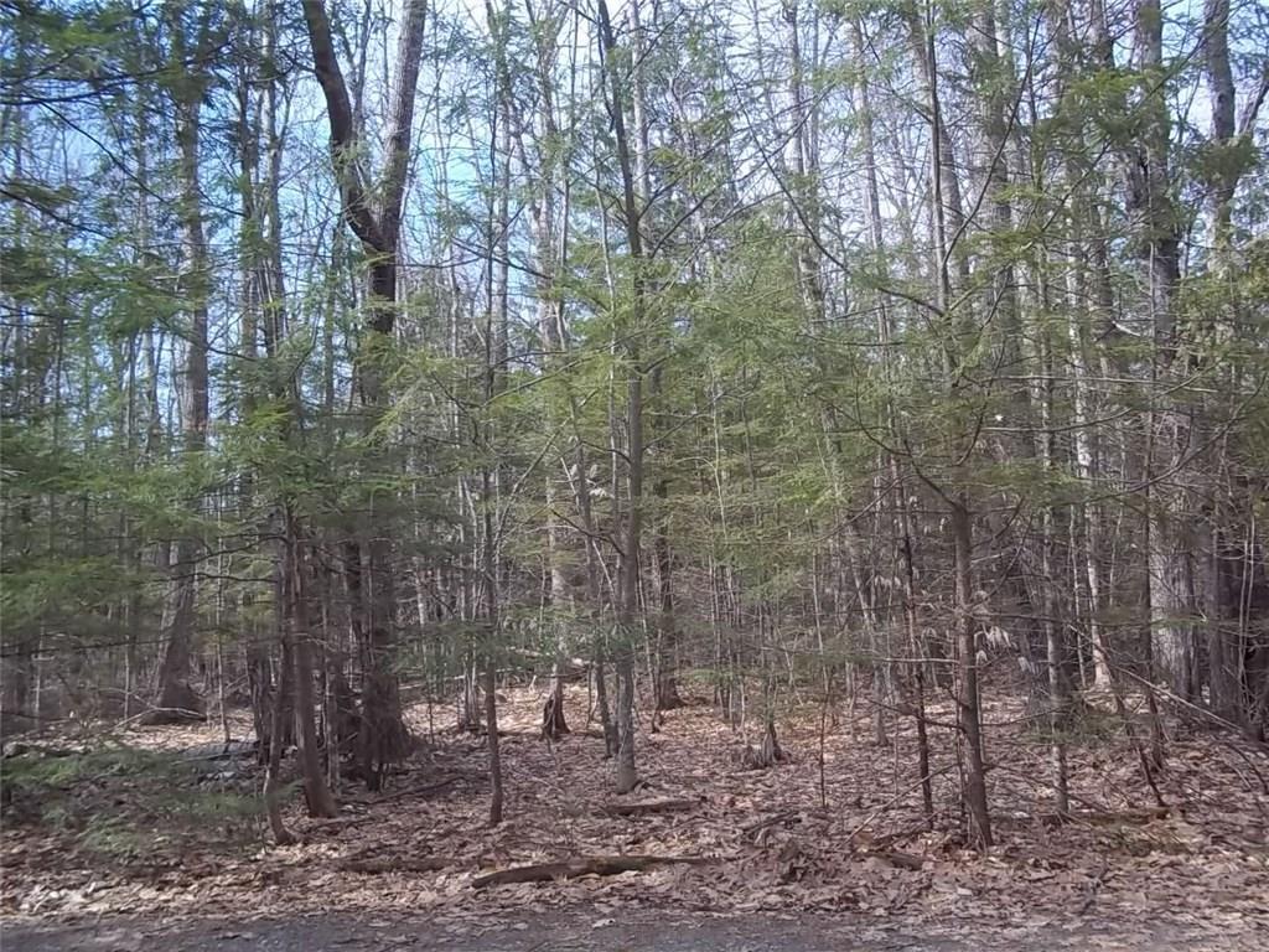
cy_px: 476
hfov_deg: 51.4
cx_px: 634
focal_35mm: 36
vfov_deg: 39.7
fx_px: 1320
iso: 80
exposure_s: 1/250
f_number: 3.1
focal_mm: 6.5
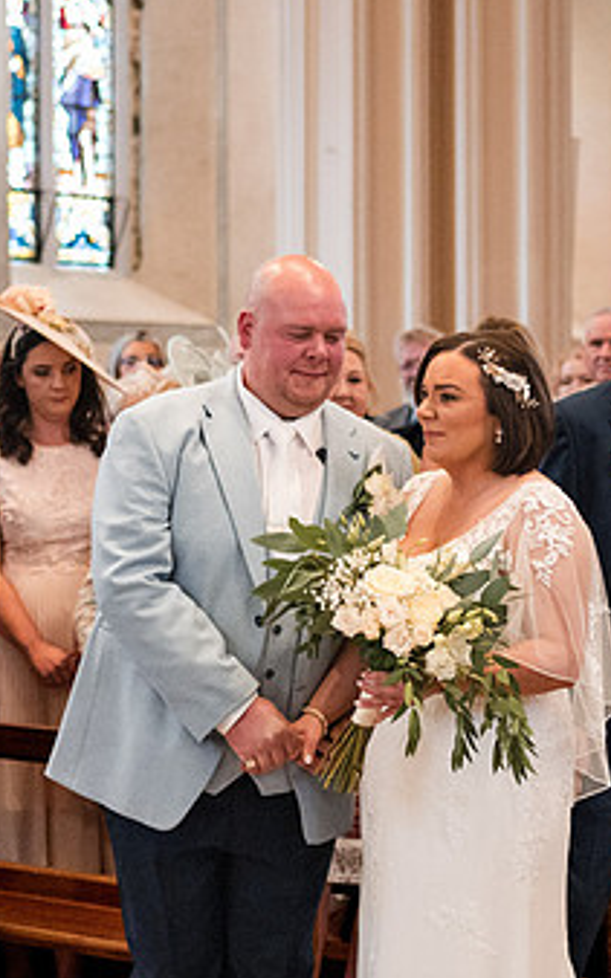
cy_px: 543
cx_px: 359
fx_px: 2427
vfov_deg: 22.8
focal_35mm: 91
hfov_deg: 14.3
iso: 4000
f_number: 2
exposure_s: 1/500
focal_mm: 35
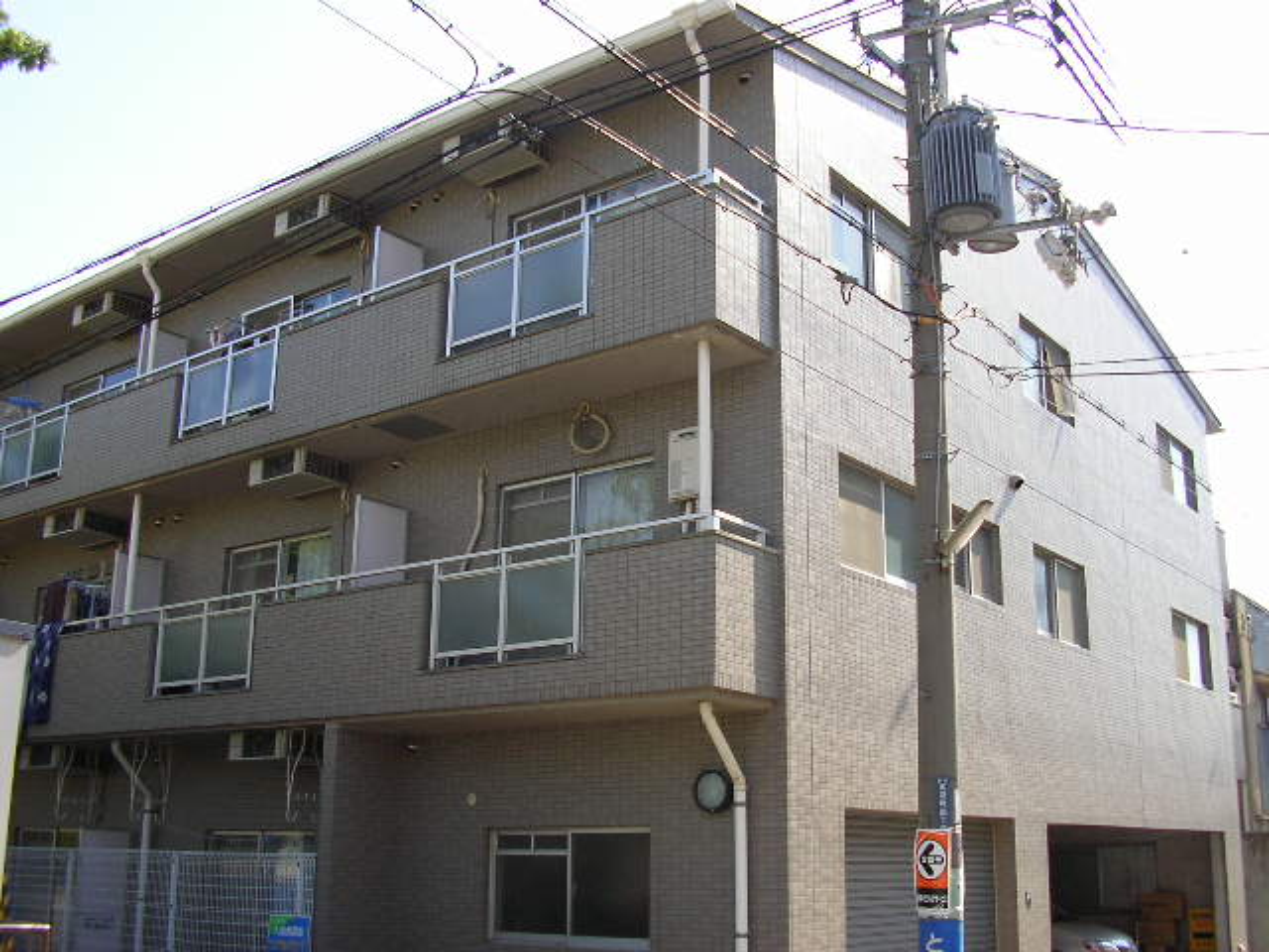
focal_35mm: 38
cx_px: 634
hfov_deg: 49.0
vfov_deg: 37.7
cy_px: 476
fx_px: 1393
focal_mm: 5.8
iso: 71
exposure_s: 1/234
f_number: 4.1
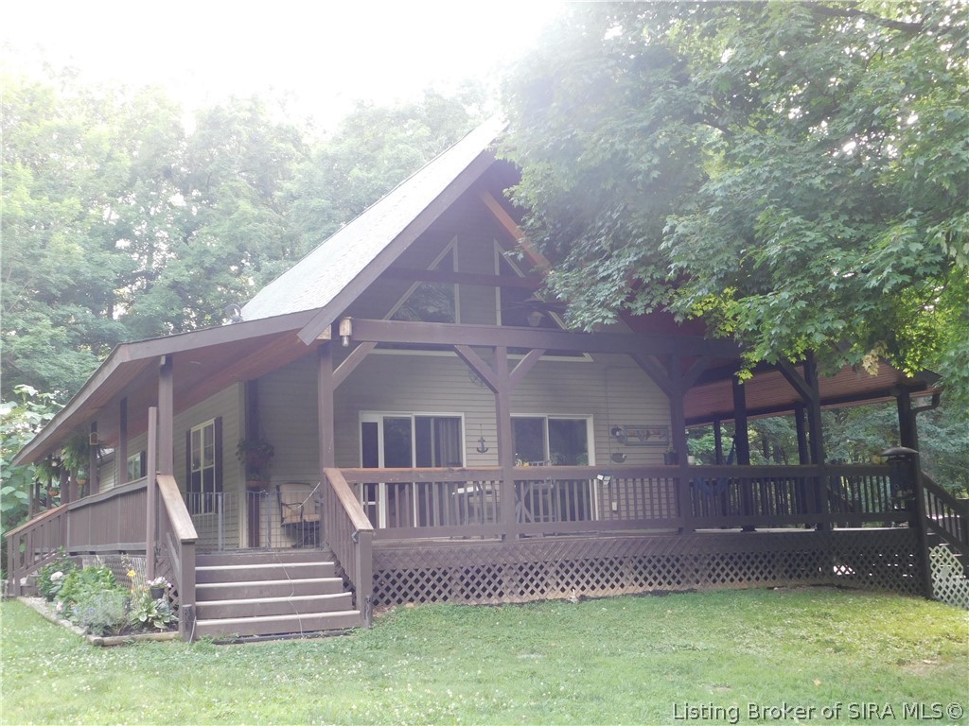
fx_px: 1120
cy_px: 363
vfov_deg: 36.0
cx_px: 484
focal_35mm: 40
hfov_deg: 46.8
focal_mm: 7.1
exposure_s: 1/30
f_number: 3.6
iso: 180
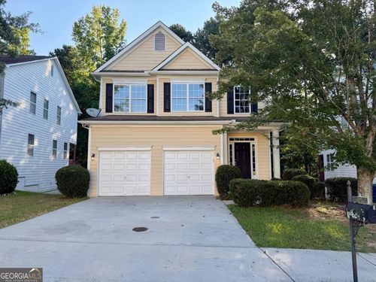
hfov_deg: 71.6
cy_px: 141
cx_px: 188
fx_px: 261
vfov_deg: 56.8
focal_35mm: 24
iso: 80
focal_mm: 6.76
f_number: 1.78
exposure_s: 1/858
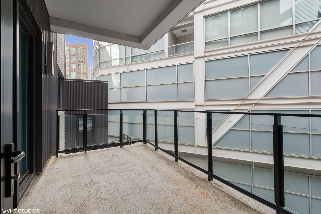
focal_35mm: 17
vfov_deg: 70.5
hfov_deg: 93.3
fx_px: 152
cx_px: 160
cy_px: 107
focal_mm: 17
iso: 100
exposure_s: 1/15
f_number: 11
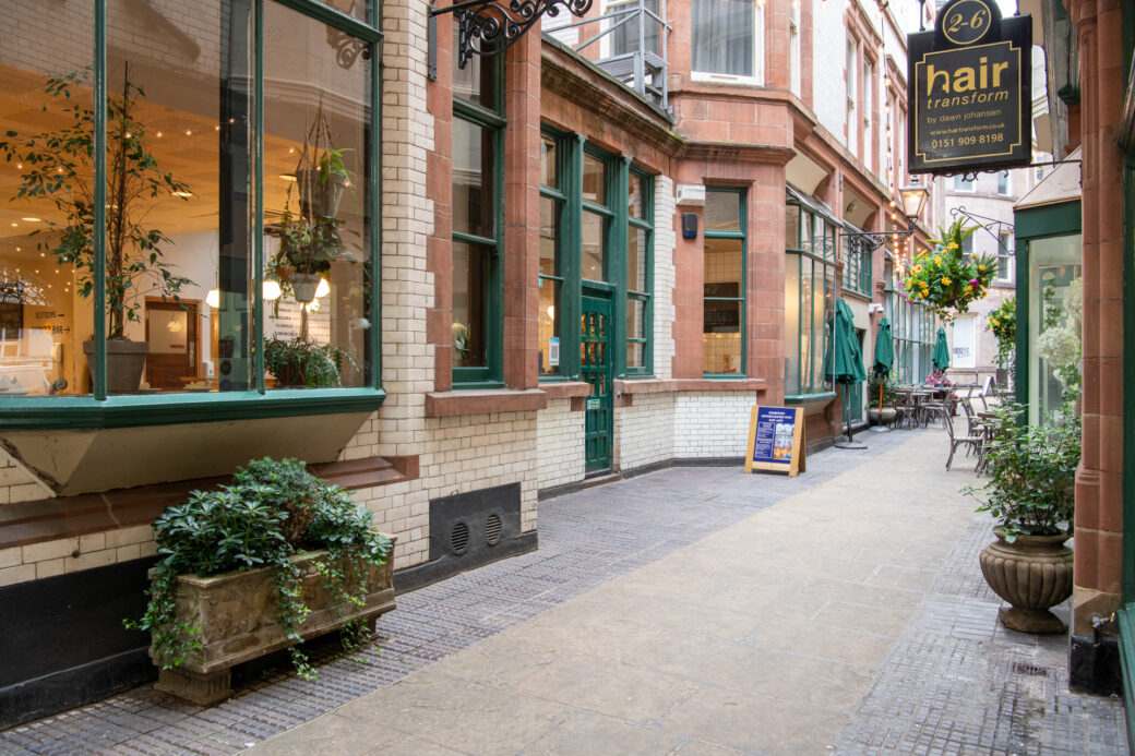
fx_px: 914
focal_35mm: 29
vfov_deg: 44.9
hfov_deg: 63.7
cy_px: 378
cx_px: 568
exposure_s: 1/13
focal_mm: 29
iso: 400
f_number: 8
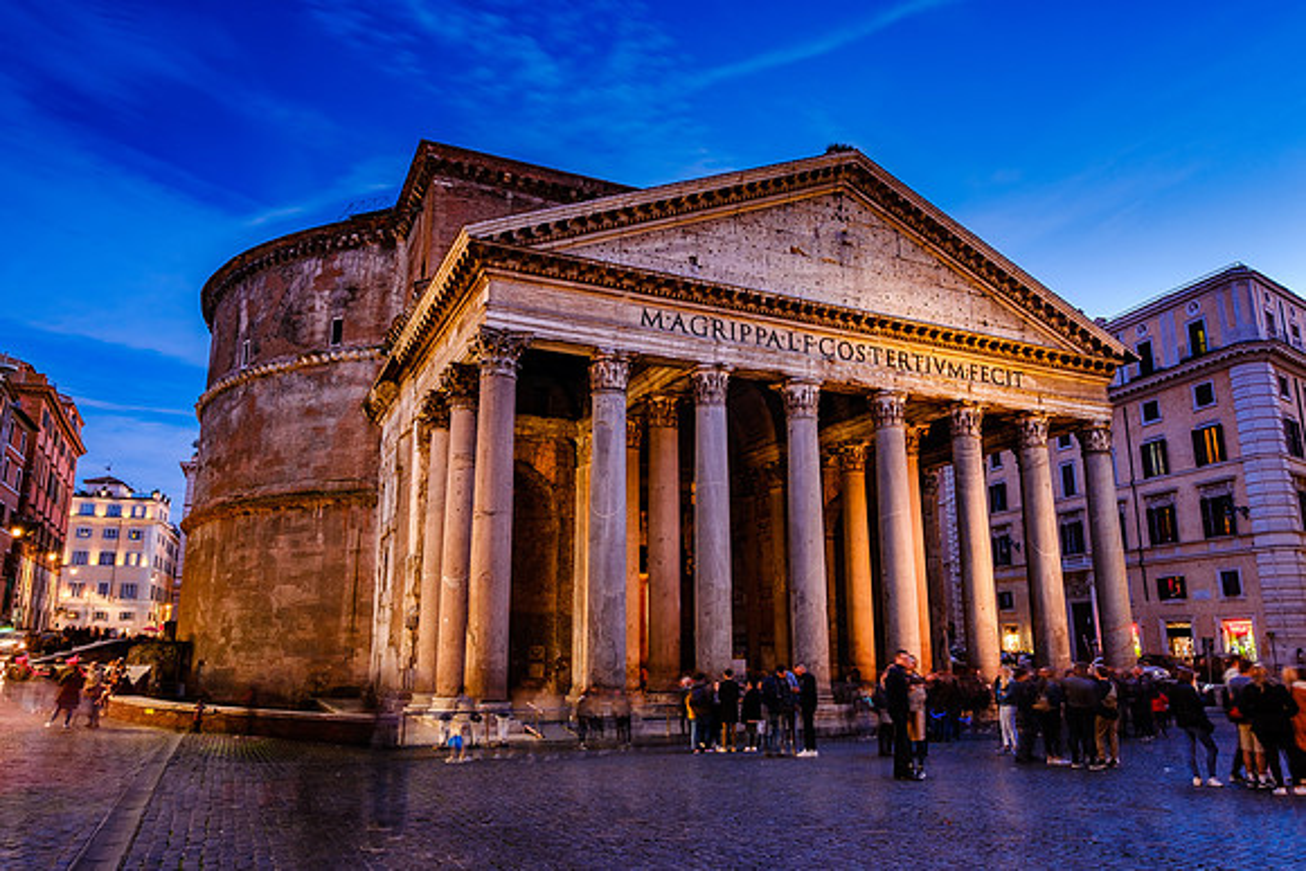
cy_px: 445
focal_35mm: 24
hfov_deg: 73.8
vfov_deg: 53.2
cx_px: 662
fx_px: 870
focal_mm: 15.1
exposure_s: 6
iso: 160
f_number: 8
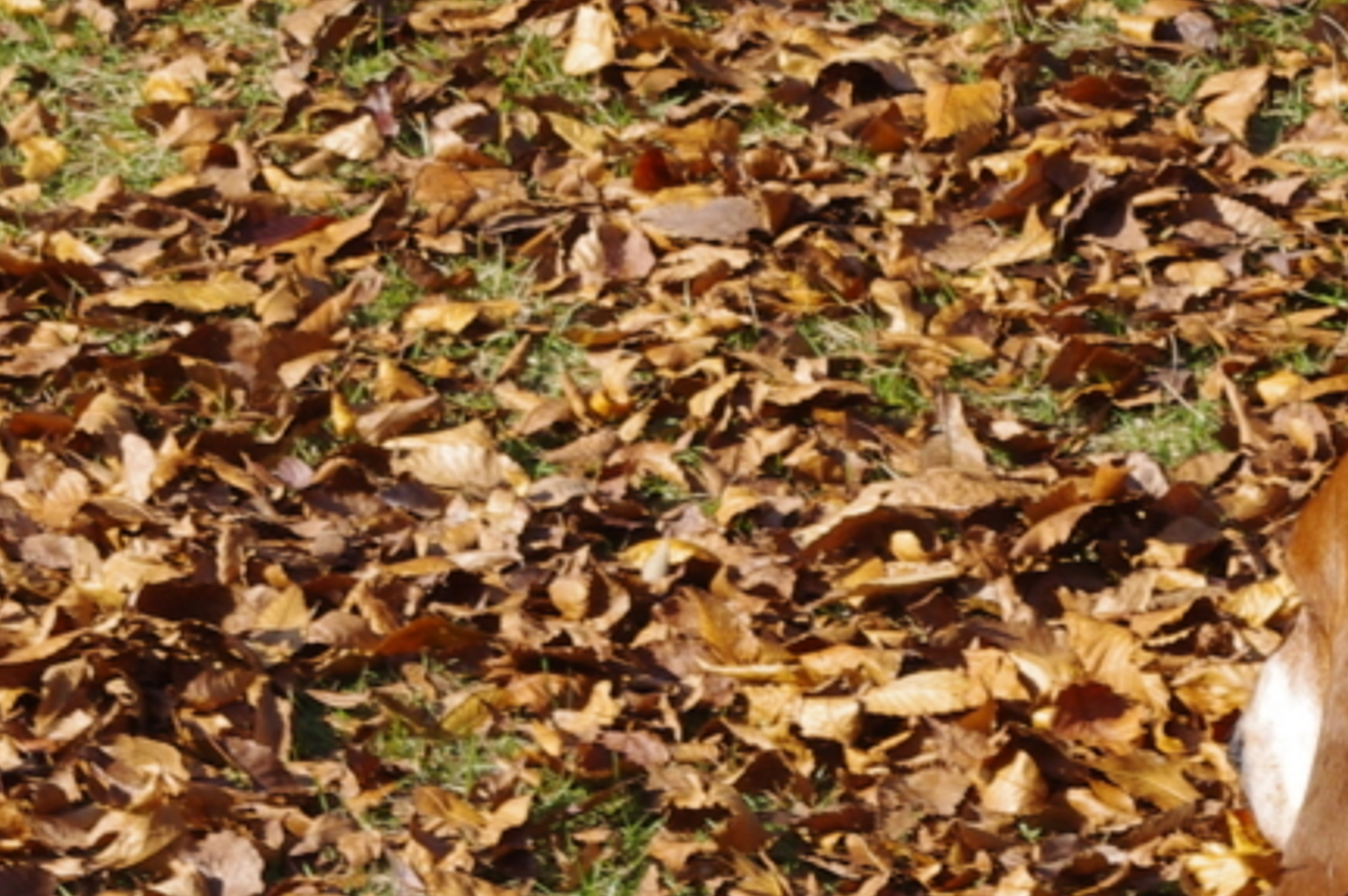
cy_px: 979
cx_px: 1170
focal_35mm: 304
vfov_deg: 4.5
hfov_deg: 6.8
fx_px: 11370
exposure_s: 1/200
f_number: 11
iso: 400
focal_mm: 55
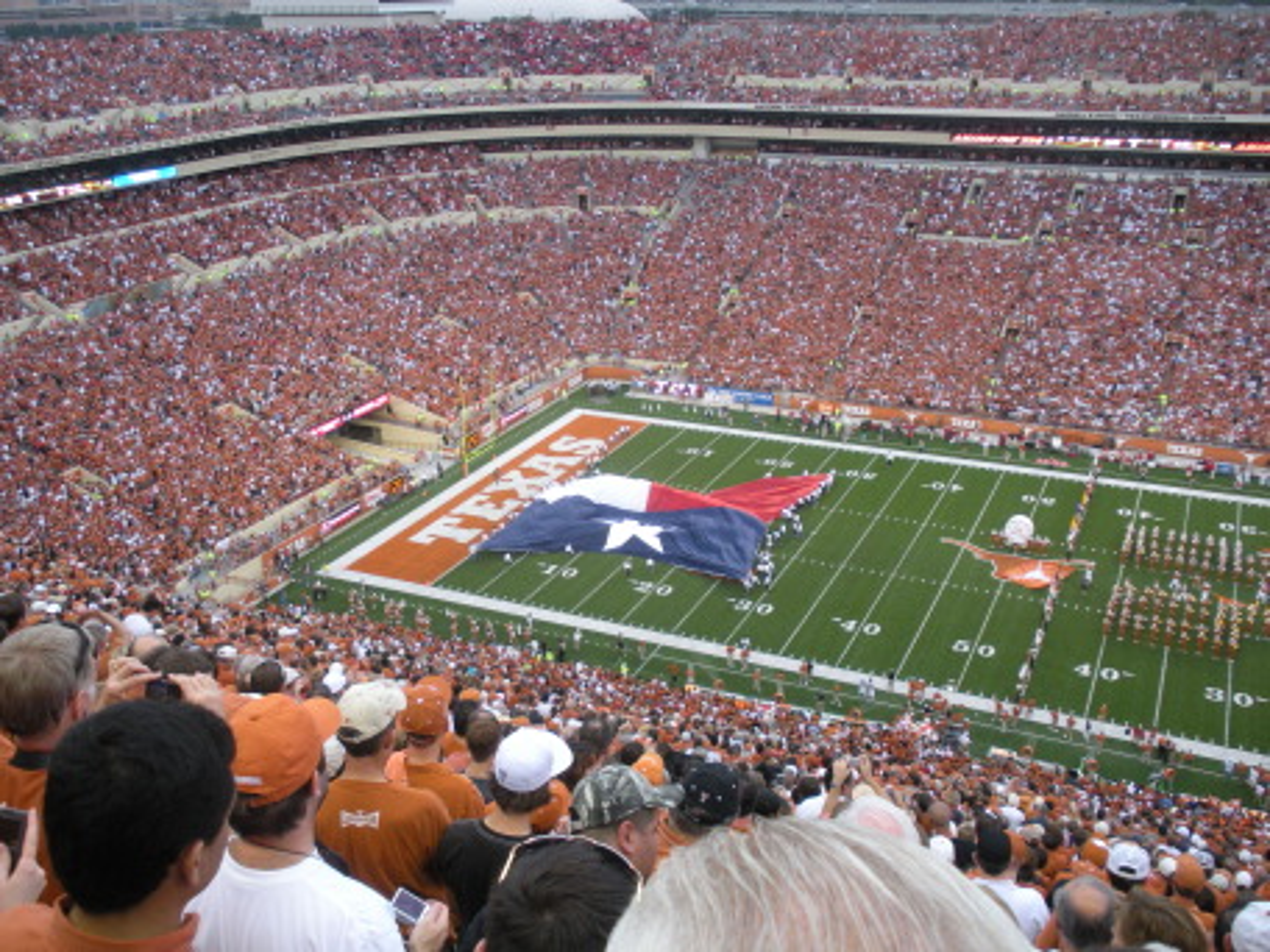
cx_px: 635
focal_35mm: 36
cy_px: 476
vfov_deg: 39.7
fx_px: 1321
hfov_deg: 51.4
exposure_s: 1/54.8
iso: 113
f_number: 3.5
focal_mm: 6.3
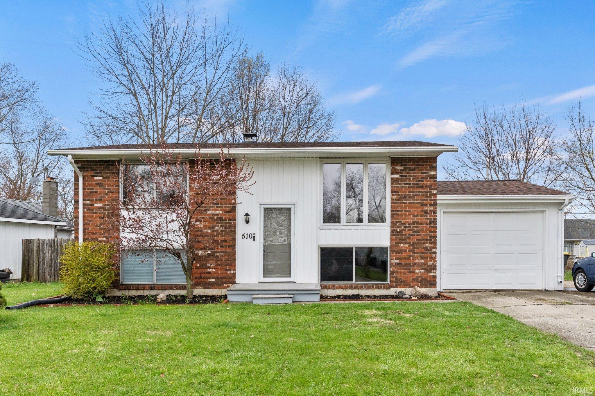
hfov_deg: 61.9
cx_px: 298
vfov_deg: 43.6
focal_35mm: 30
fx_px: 496
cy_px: 198
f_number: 5
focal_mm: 20
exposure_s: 1/1250
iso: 800
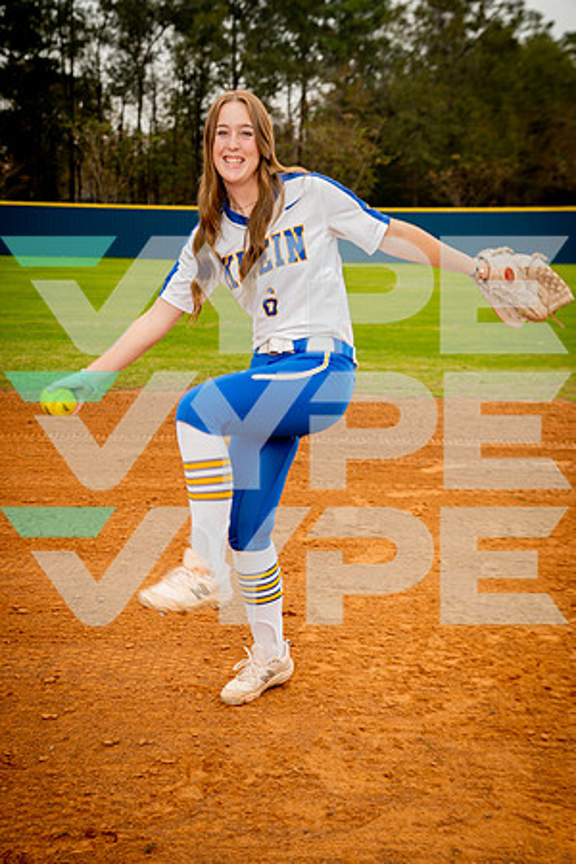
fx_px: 1152
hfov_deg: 28.1
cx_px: 288
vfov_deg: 41.1
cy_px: 432
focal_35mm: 48
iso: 200
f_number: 4.5
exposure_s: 1/250
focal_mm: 48
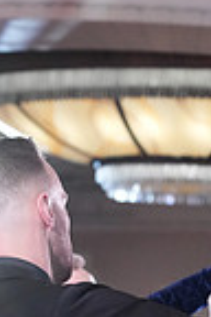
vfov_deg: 6.0
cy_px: 555
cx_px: 109
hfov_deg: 4.1
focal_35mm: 338
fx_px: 2971
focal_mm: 84
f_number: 5
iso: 5000
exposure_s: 1/320
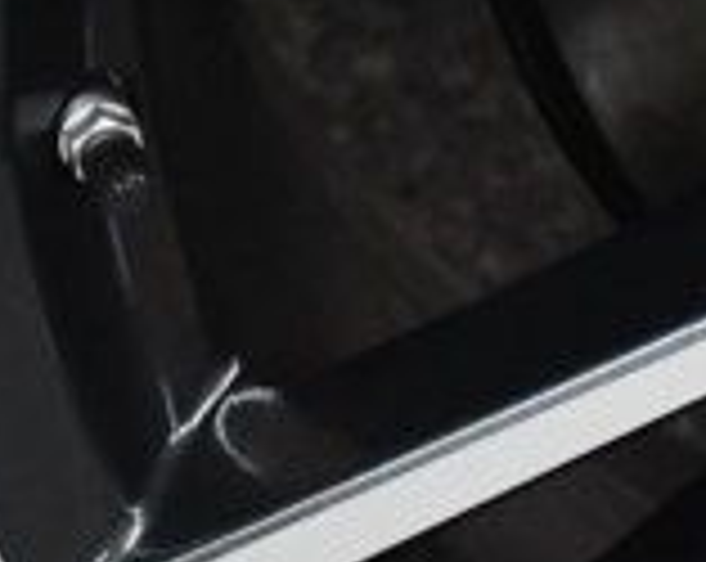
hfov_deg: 4.3
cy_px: -94
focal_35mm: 441
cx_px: 1331
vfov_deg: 3.5
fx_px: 9197
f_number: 4.5
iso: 3200
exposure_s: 1/100
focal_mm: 48
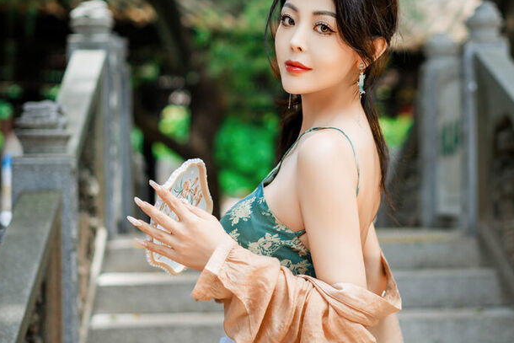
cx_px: 343
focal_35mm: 86
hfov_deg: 23.5
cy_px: 153
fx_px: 1228
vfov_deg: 15.9
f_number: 2
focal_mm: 50
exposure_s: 1/320
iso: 100
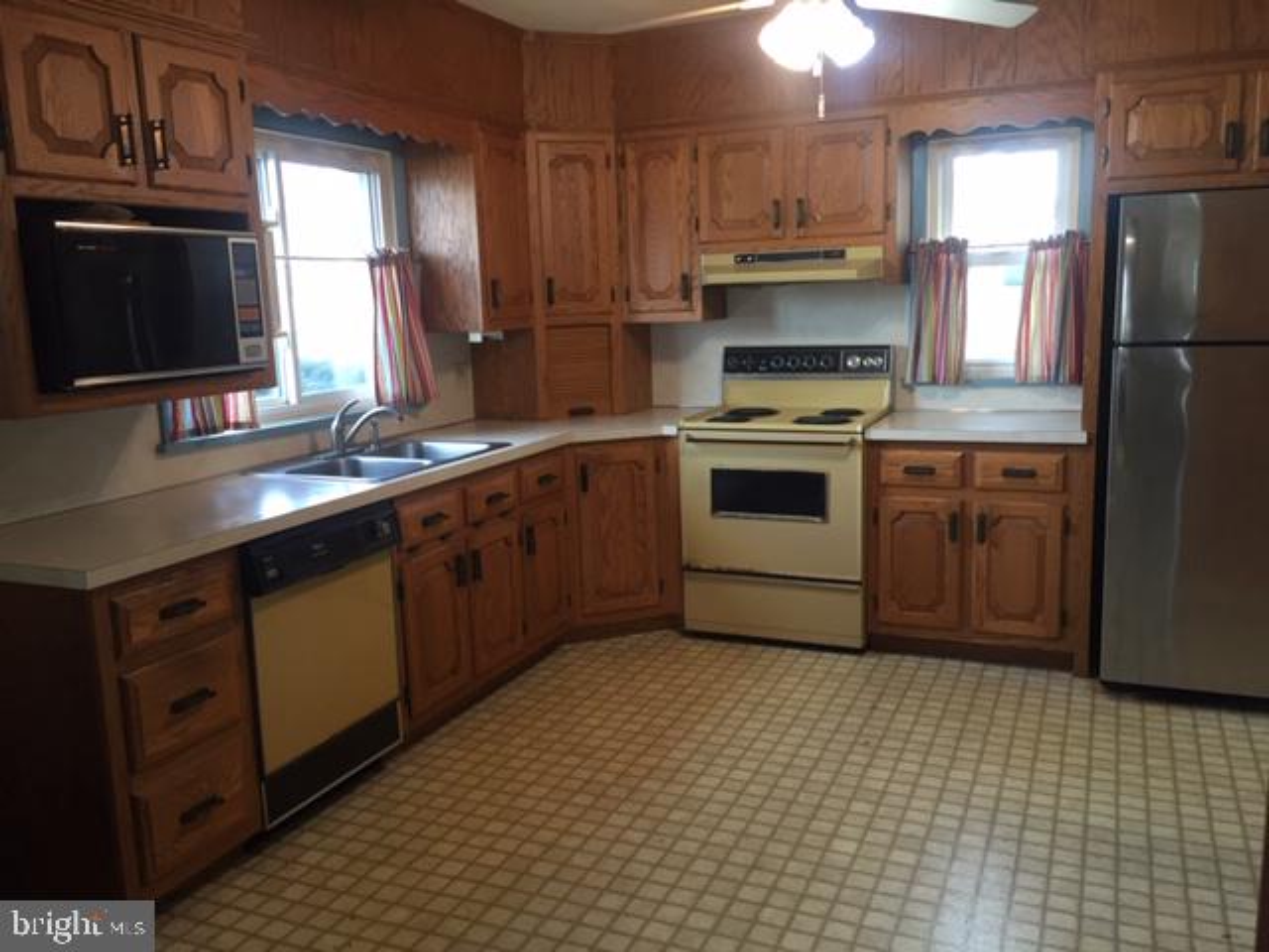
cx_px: 634
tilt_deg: -10.3
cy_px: 476
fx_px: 1063
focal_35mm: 29
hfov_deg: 61.7
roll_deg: +1.2
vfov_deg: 48.2
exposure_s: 1/30
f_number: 2.2
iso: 80
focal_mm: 4.15
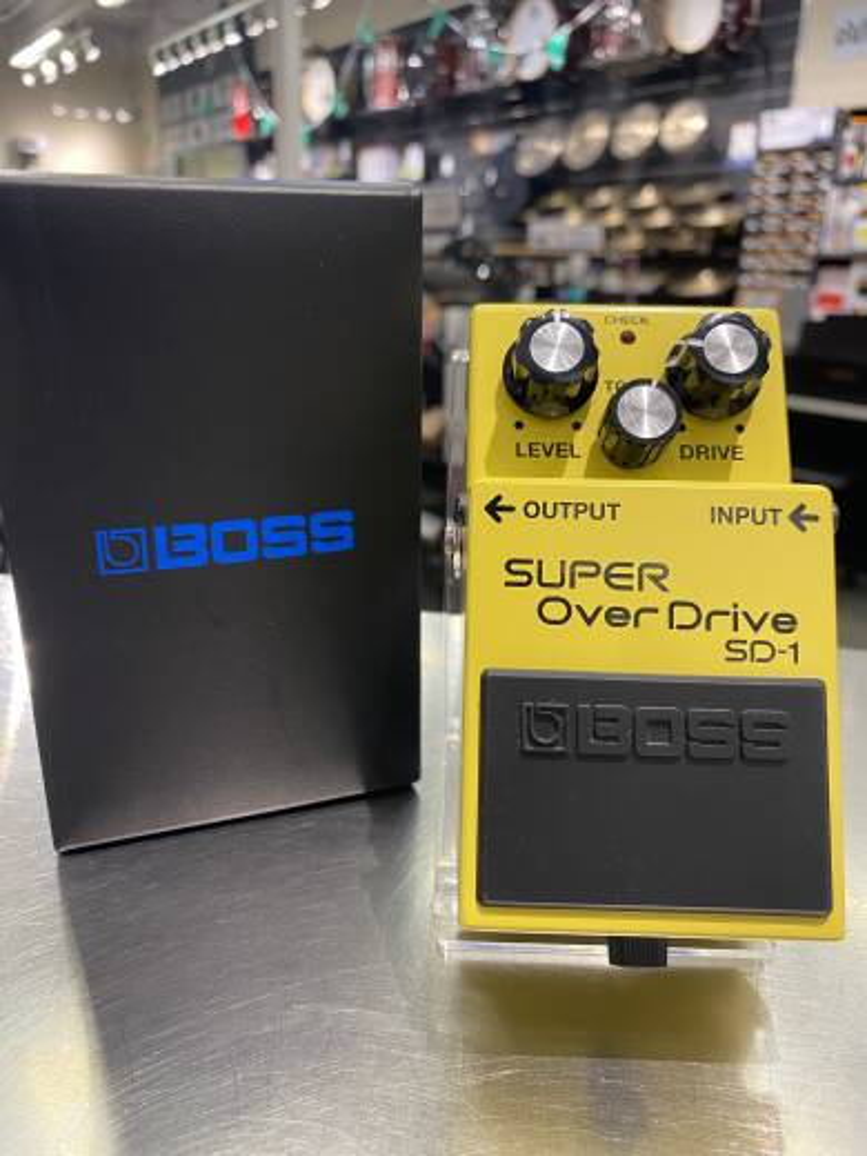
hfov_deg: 53.1
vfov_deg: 67.3
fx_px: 868
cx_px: 434
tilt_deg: -18.2
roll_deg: -0.6
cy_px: 578
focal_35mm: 26
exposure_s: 1/60
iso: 80
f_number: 1.8
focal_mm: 4.25
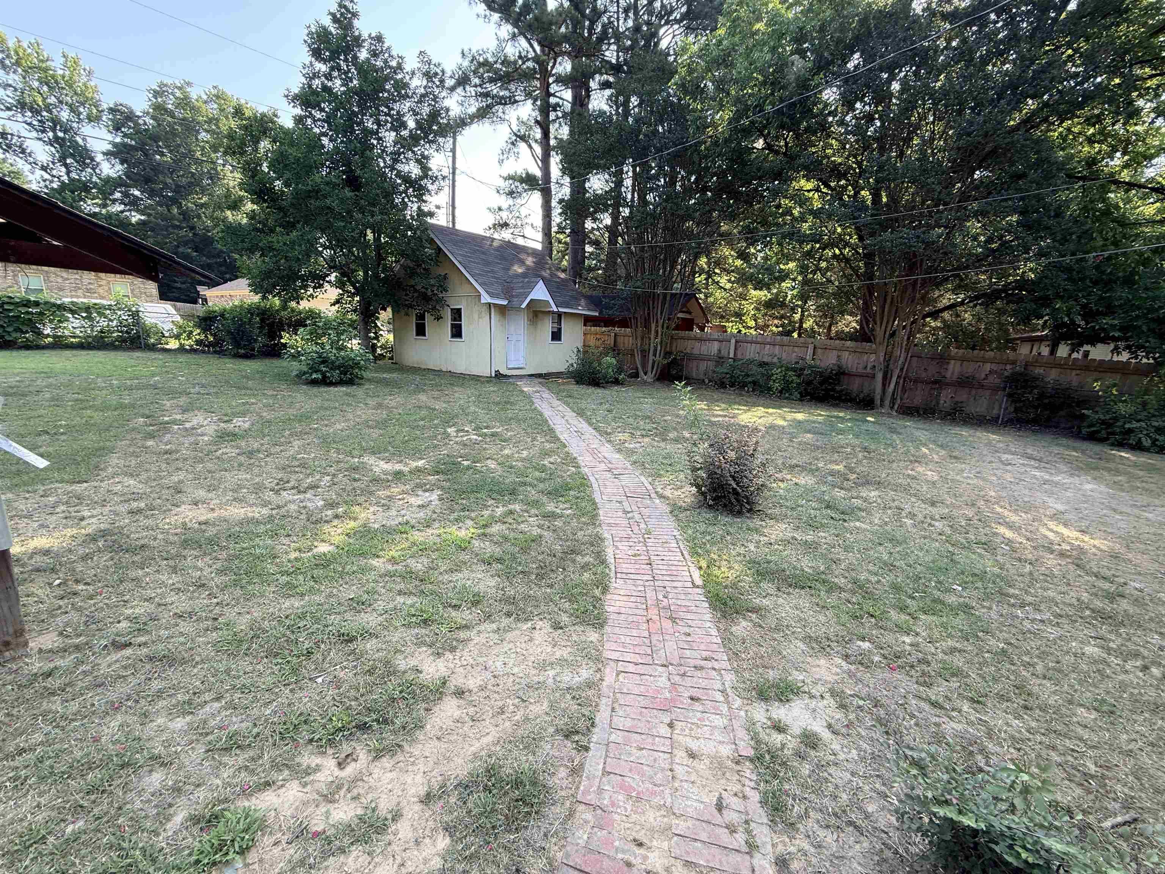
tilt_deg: -12.6
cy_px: 437
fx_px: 471
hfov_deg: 102.1
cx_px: 582
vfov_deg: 85.7
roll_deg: +0.7
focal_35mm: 14
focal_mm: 2.22
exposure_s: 1/155
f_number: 2.2
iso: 50
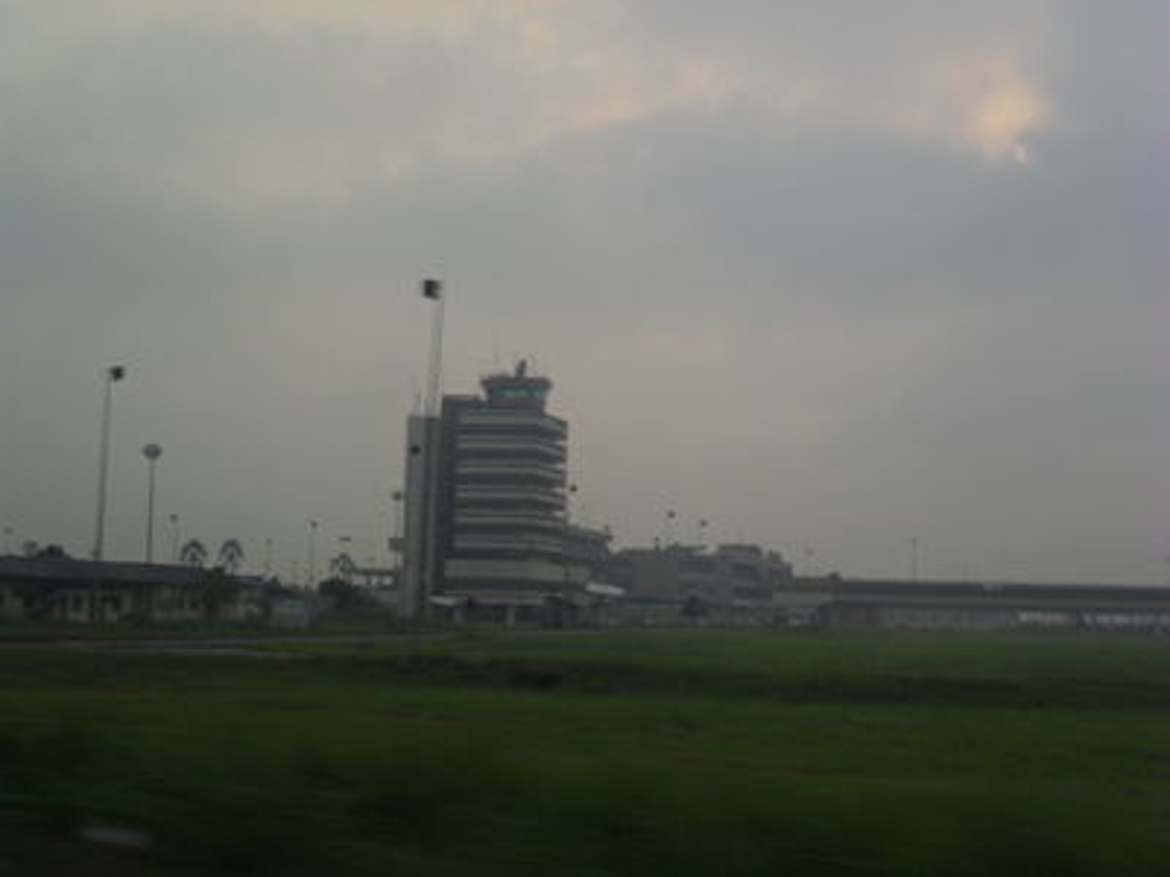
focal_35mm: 63
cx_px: 585
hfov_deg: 30.7
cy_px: 438
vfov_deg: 23.3
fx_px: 2129
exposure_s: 1/60
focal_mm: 11.2
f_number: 5.6
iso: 120
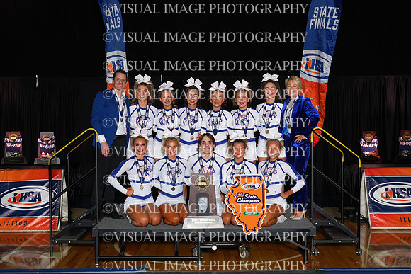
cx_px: 206
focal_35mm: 54
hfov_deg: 36.9
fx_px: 617
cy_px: 137
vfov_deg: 25.1
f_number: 8
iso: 640
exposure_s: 1/160
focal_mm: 54
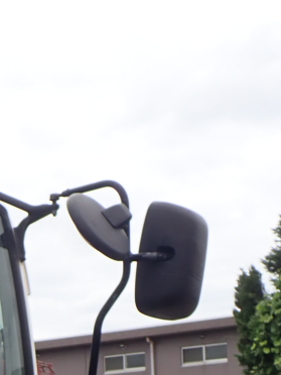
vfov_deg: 17.0
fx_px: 1191
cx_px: -254
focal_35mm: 110
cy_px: 470
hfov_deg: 12.2
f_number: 3.2
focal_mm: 5.87
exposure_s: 1/400
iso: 100
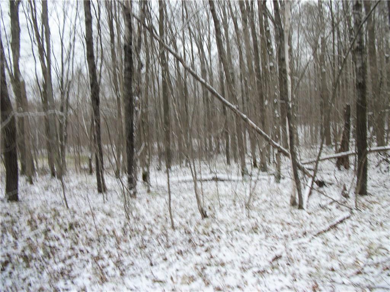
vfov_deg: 44.2
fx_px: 361
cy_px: 146
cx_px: 195
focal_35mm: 32
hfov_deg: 56.8
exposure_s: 1/50
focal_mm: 5.7
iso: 80
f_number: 8.8
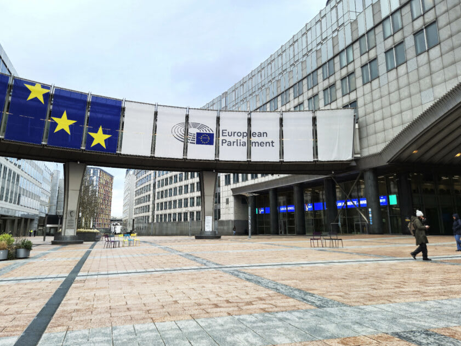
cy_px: 145
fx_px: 373
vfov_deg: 49.6
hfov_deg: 63.1
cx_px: 197
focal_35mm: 28
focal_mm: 5.4
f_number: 1.8
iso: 25
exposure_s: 1/239
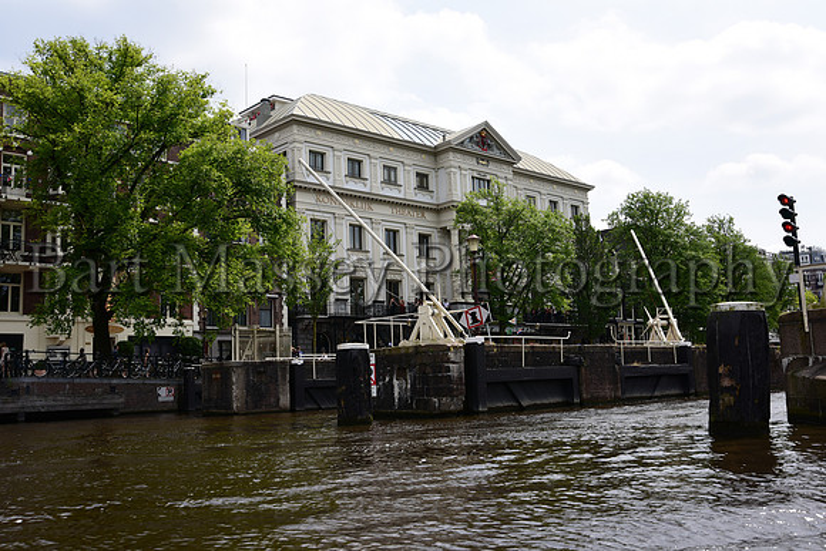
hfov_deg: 54.4
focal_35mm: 35
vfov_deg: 37.9
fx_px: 803
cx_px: 413
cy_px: 276
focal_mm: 35
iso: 125
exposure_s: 1/160
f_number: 11
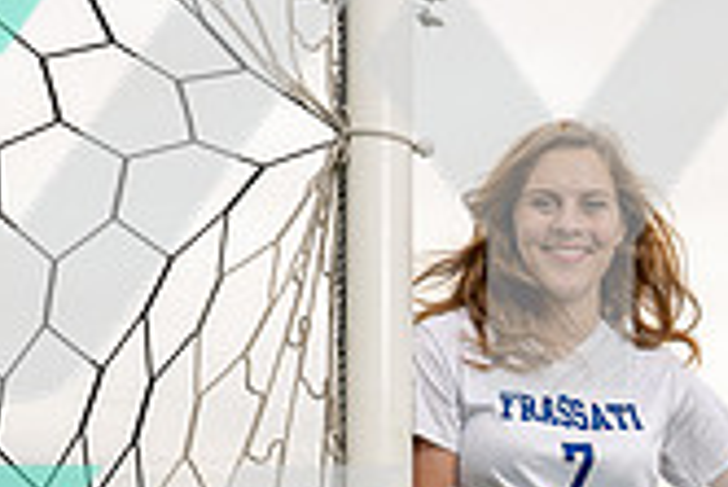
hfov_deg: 18.8
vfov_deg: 12.5
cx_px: 759
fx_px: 2125
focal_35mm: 105
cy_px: 700
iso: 250
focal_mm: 30
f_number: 7.1
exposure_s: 1/250
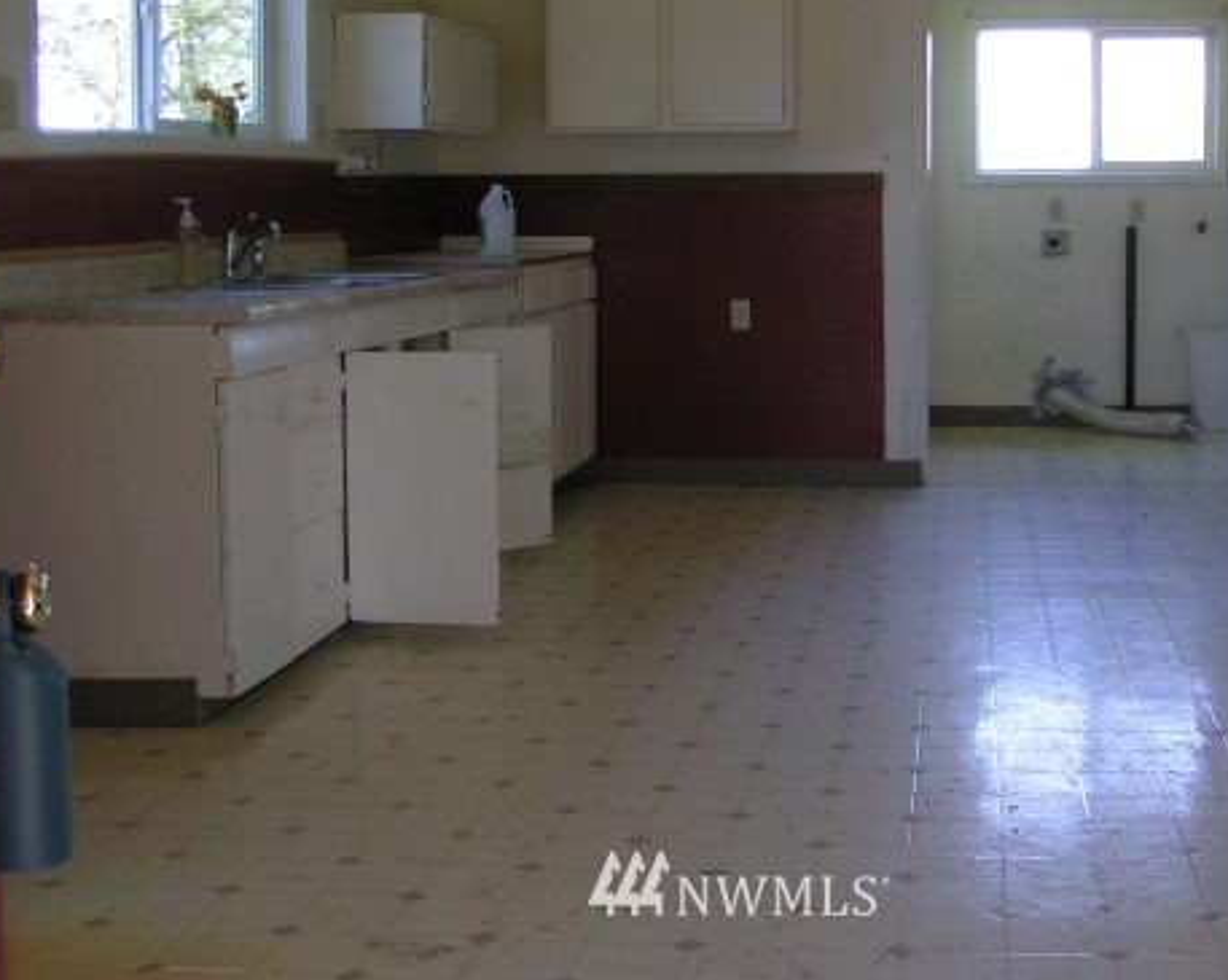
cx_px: 739
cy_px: 341
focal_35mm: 52
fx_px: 1889
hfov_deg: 35.9
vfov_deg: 28.9
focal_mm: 5.8
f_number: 2.8
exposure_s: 1/40
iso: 80
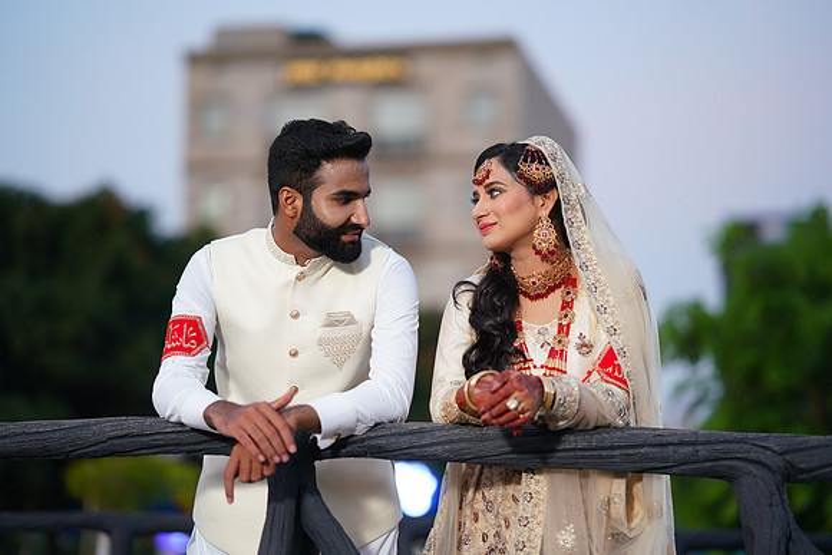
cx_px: 416
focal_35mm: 85
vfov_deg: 16.1
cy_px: 278
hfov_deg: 23.9
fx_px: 1965
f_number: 1.4
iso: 640
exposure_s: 1/200
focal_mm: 85
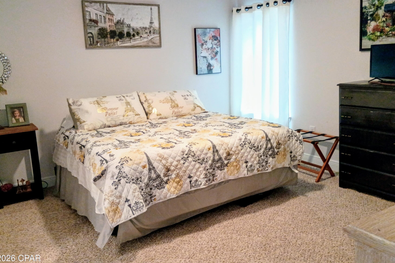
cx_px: 192
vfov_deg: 42.3
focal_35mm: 31
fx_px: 340
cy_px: 120
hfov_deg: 60.3
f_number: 1.8
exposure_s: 1/30
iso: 832
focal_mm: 4.27
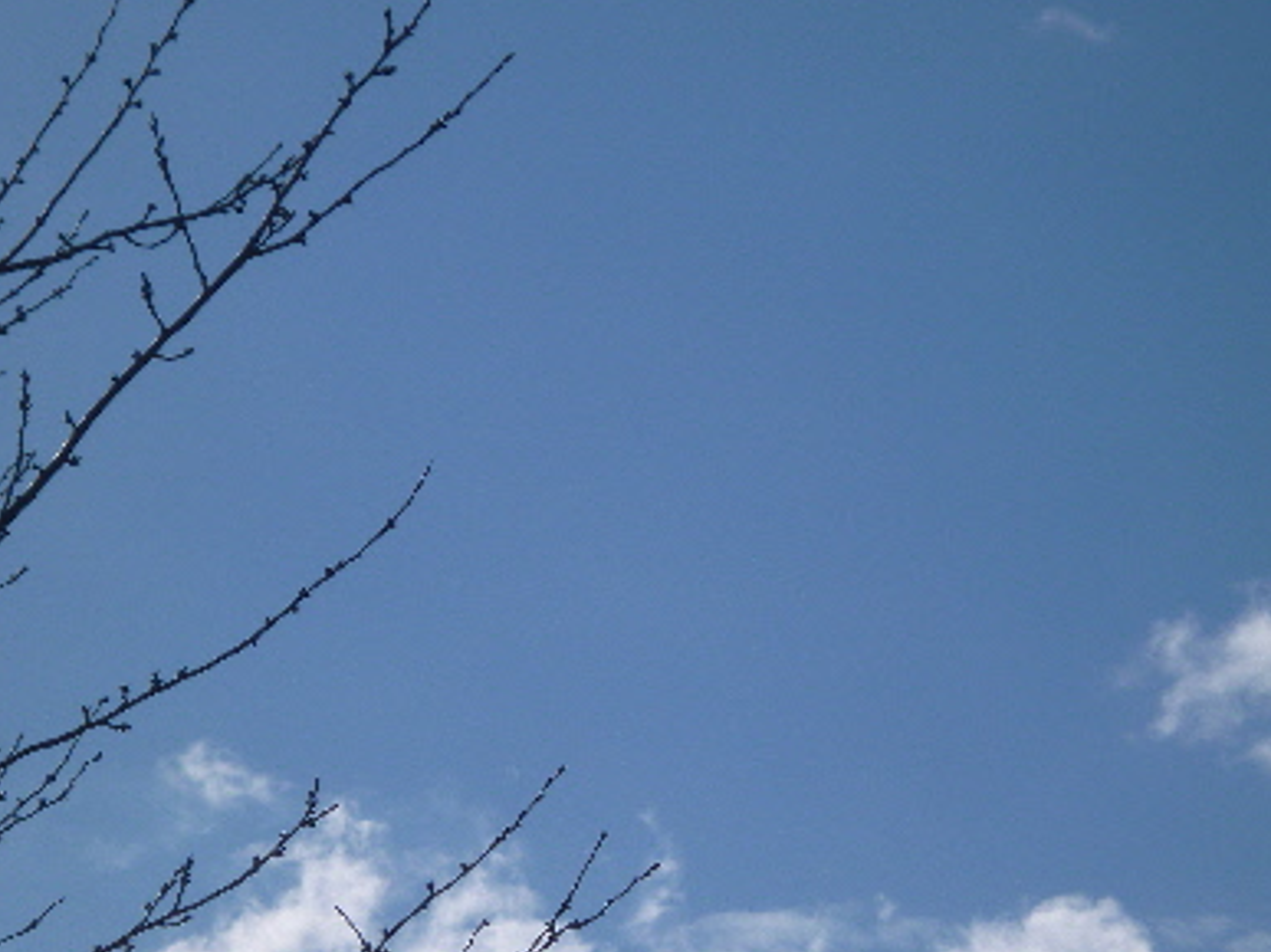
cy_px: 566
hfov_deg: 12.7
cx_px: 732
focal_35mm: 155
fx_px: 5689
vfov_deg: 9.6
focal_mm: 21.5
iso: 100
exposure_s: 1/1300
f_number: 5.9
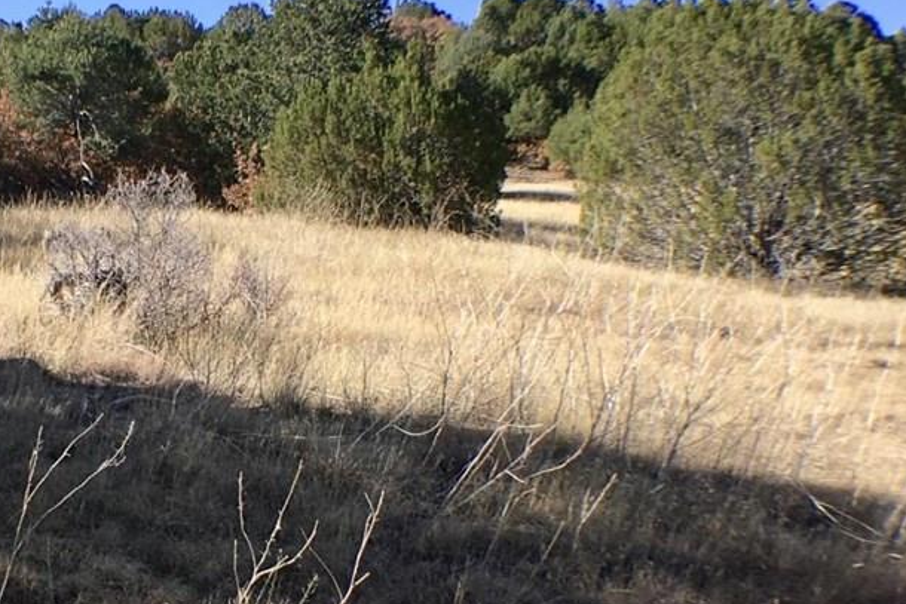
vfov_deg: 17.3
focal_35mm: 79
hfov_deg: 25.0
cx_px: 103
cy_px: 361
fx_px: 1989
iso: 25
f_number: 2.2
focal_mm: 4.15
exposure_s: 1/610
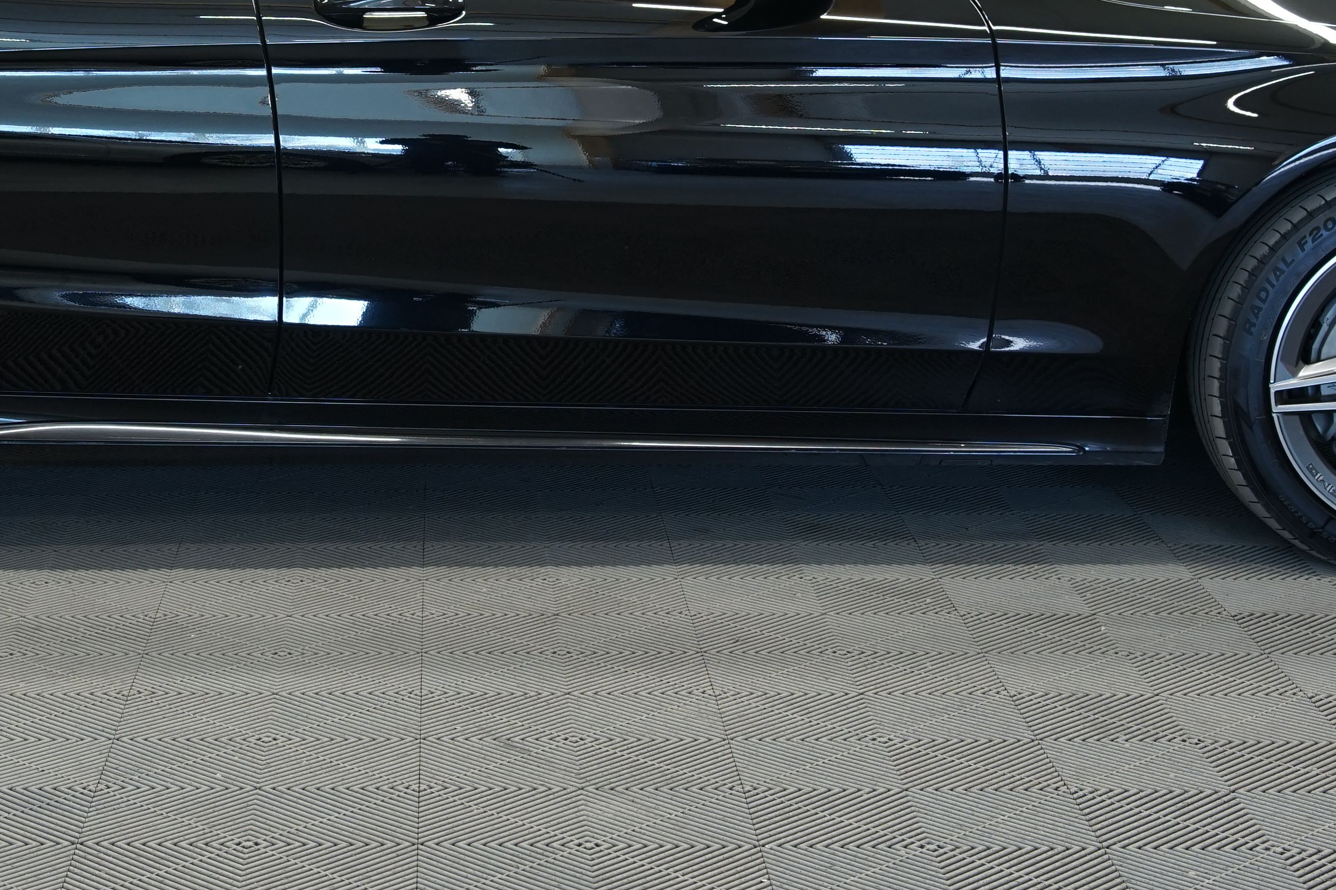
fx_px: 3043
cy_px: 175
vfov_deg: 16.5
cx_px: 411
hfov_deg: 24.6
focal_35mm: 82
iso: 500
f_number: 5.6
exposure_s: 1/15
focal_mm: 36
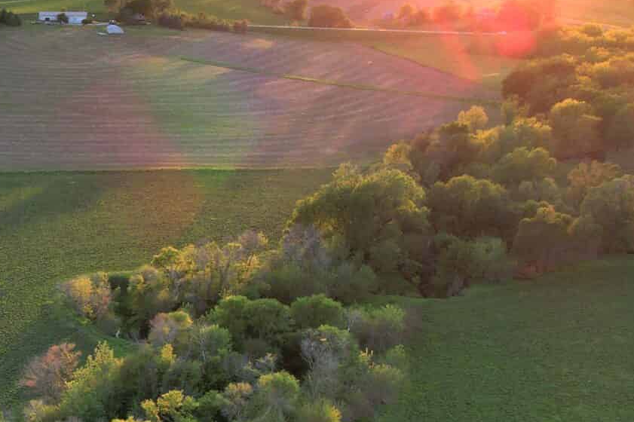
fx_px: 1179
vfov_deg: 20.1
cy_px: 336
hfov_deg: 26.9
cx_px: -109
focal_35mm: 67
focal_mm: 8.38
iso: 100
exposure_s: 1/350
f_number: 2.8
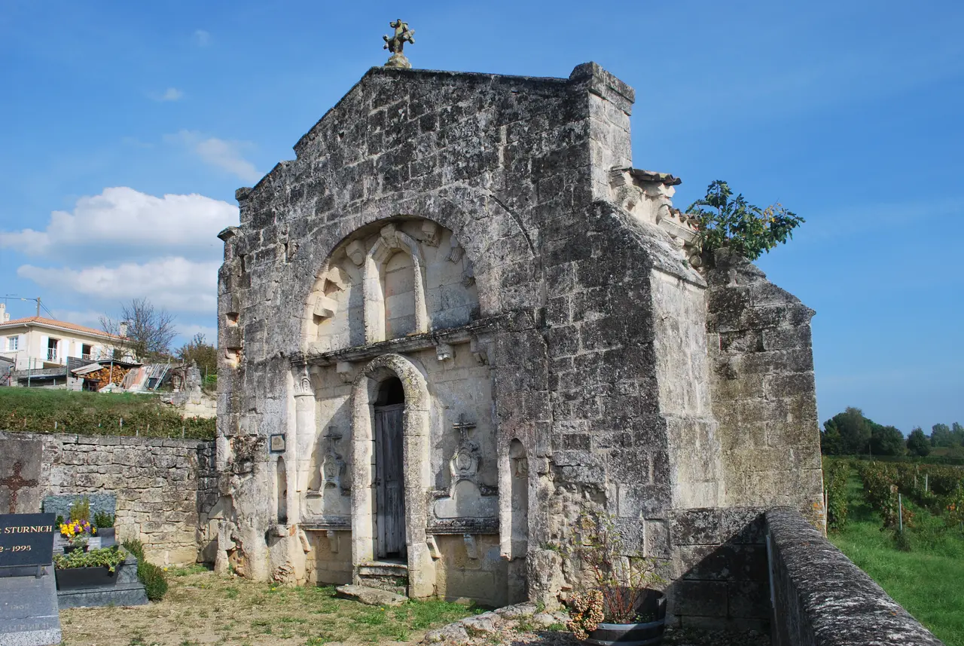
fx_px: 804
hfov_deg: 61.9
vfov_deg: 43.7
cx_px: 482
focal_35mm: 30
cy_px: 323
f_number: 8
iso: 100
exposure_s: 1/250
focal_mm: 20
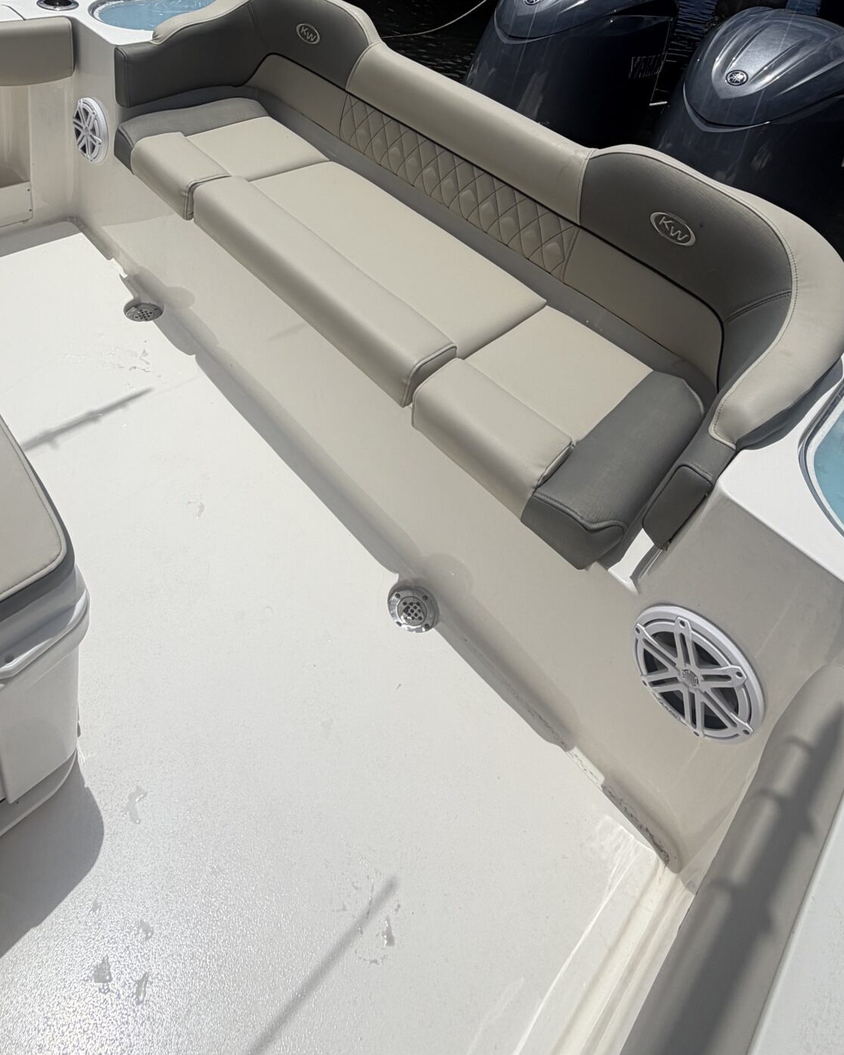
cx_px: 375
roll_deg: -6.8
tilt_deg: -26.7
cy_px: 158
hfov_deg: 56.7
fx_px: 781
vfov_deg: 60.4
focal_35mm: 25
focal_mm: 2.22
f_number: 2.2
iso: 20
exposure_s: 1/4149
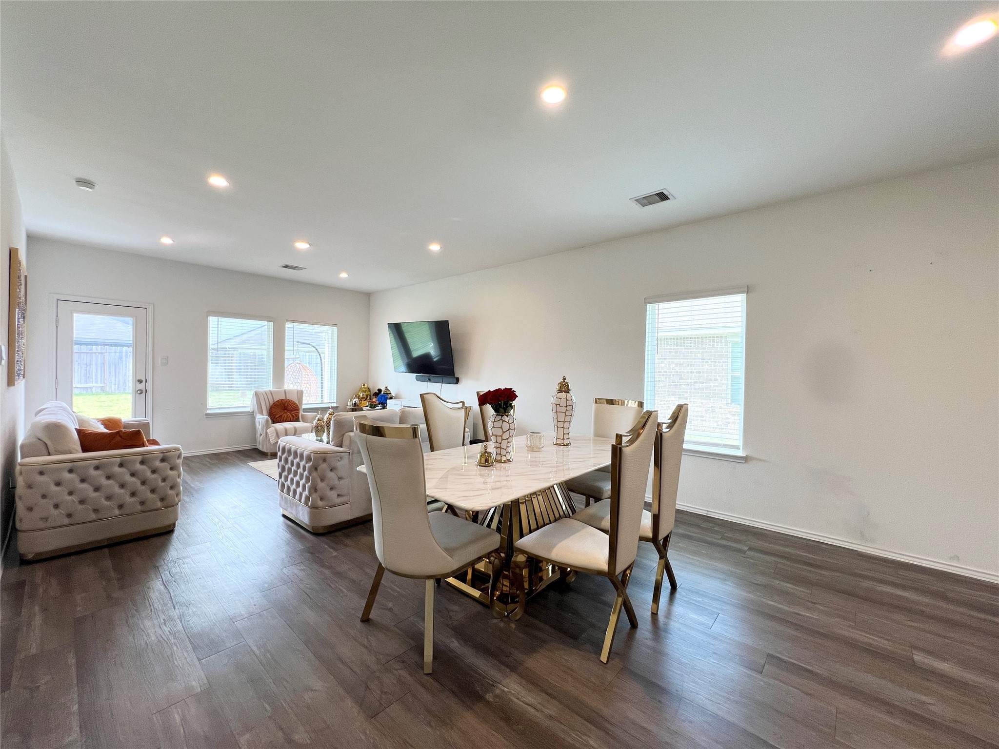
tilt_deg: -1.0
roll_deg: -0.7
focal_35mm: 13
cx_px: 500
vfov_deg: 89.9
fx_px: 375
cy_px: 374
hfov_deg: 106.2
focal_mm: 1.57
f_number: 1.8
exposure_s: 1/120
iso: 80
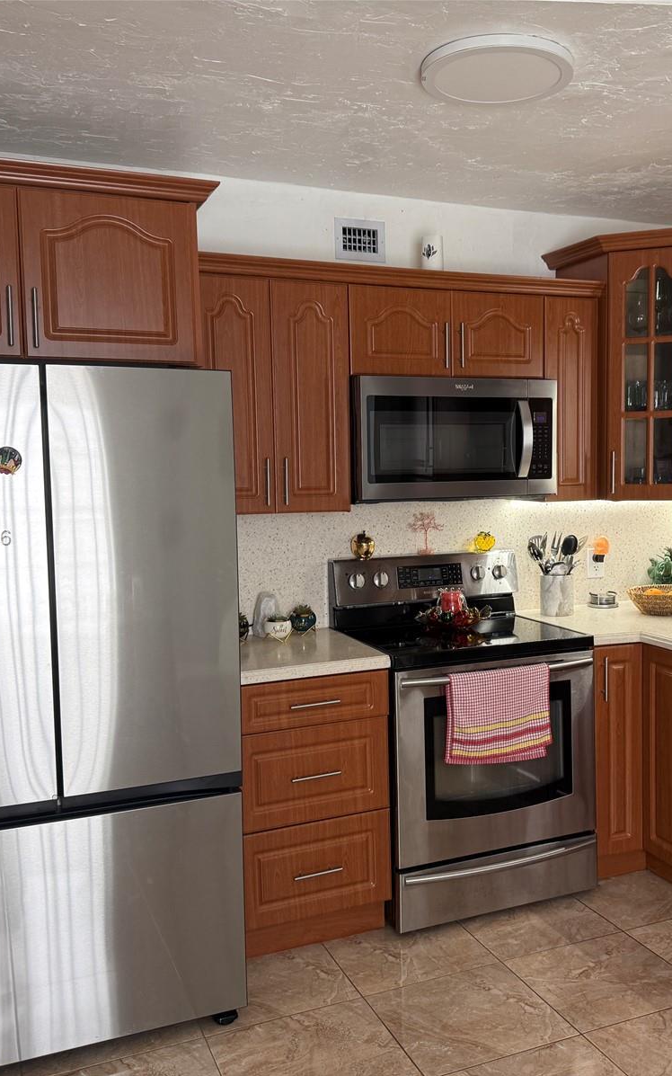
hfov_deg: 36.9
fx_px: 996
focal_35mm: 34
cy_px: 538
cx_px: 449
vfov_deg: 56.7
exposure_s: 1/174
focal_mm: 6.76
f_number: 1.78
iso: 100
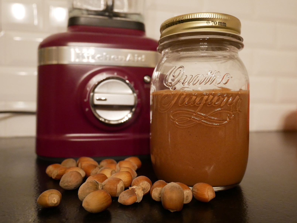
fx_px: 257
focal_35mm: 30
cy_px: 112
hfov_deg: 59.9
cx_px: 148
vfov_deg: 46.8
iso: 3200
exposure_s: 1/25
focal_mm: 15
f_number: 3.8
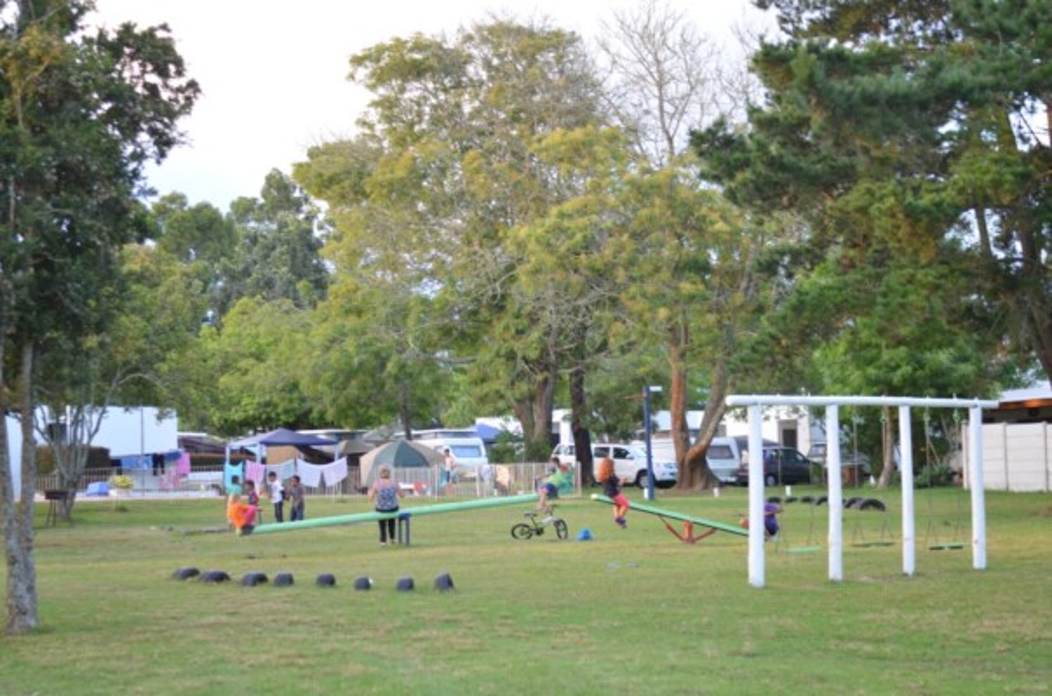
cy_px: 348
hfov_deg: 27.0
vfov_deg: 18.1
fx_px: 2187
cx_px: 526
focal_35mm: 75
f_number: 1.8
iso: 160
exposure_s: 1/200
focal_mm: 50
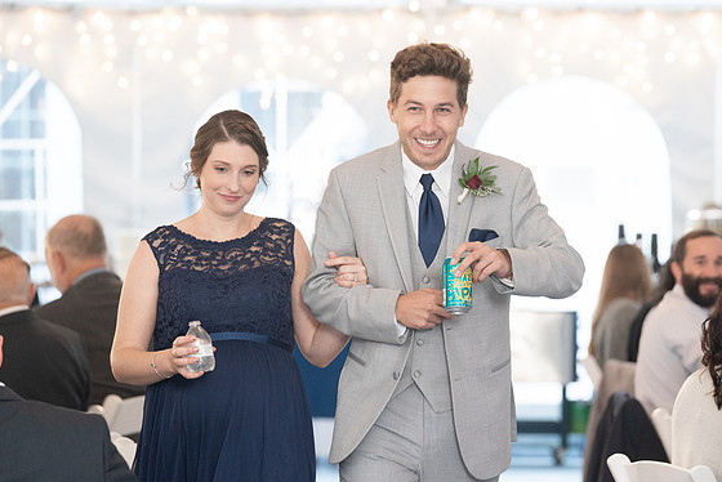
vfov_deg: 6.3
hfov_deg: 9.4
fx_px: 4374
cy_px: 218
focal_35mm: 218
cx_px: 472
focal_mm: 159
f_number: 4
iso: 2000
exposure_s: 1/200
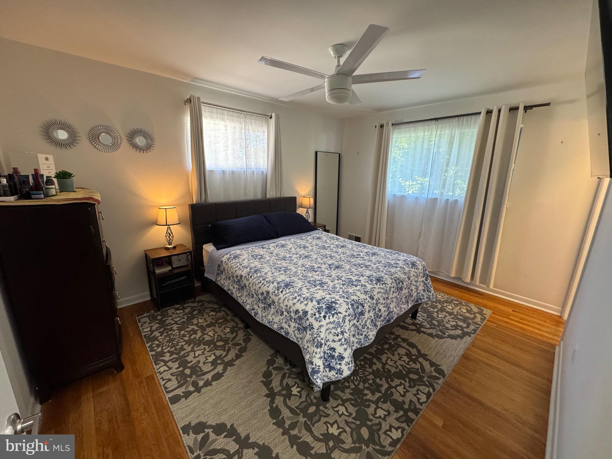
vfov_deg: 85.7
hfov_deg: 102.1
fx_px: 248
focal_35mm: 14
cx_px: 306
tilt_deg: -13.3
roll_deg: -1.6
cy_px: 230
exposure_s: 1/120
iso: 320
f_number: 2.2
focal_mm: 2.22
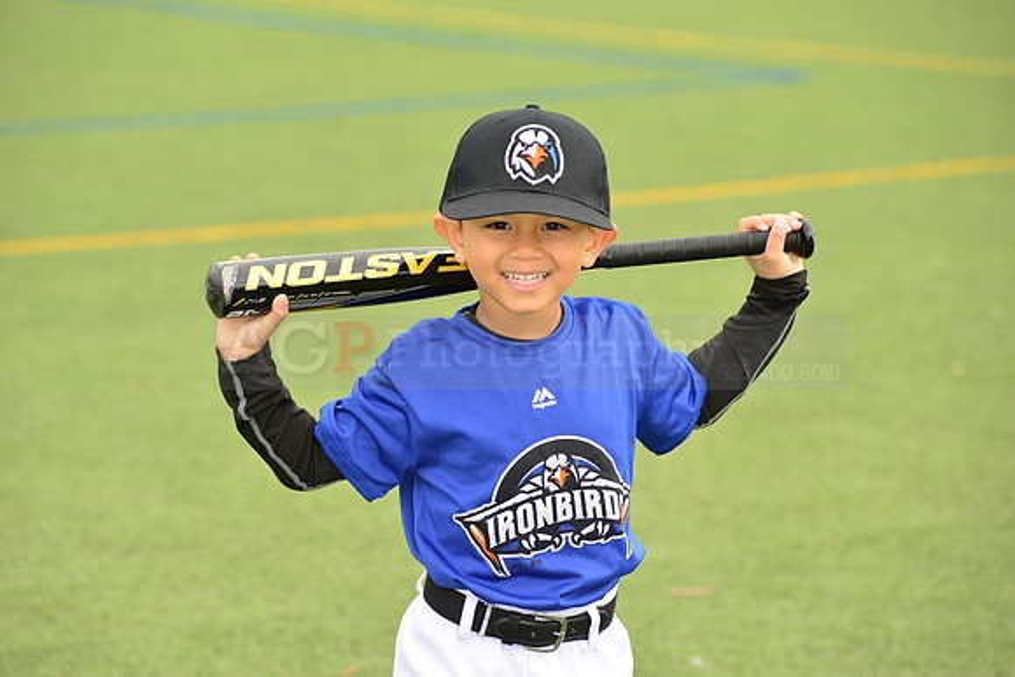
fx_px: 4794
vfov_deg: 8.1
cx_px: 508
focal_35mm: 170
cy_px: 338
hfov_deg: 12.1
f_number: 8
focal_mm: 170
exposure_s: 1/200
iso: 250
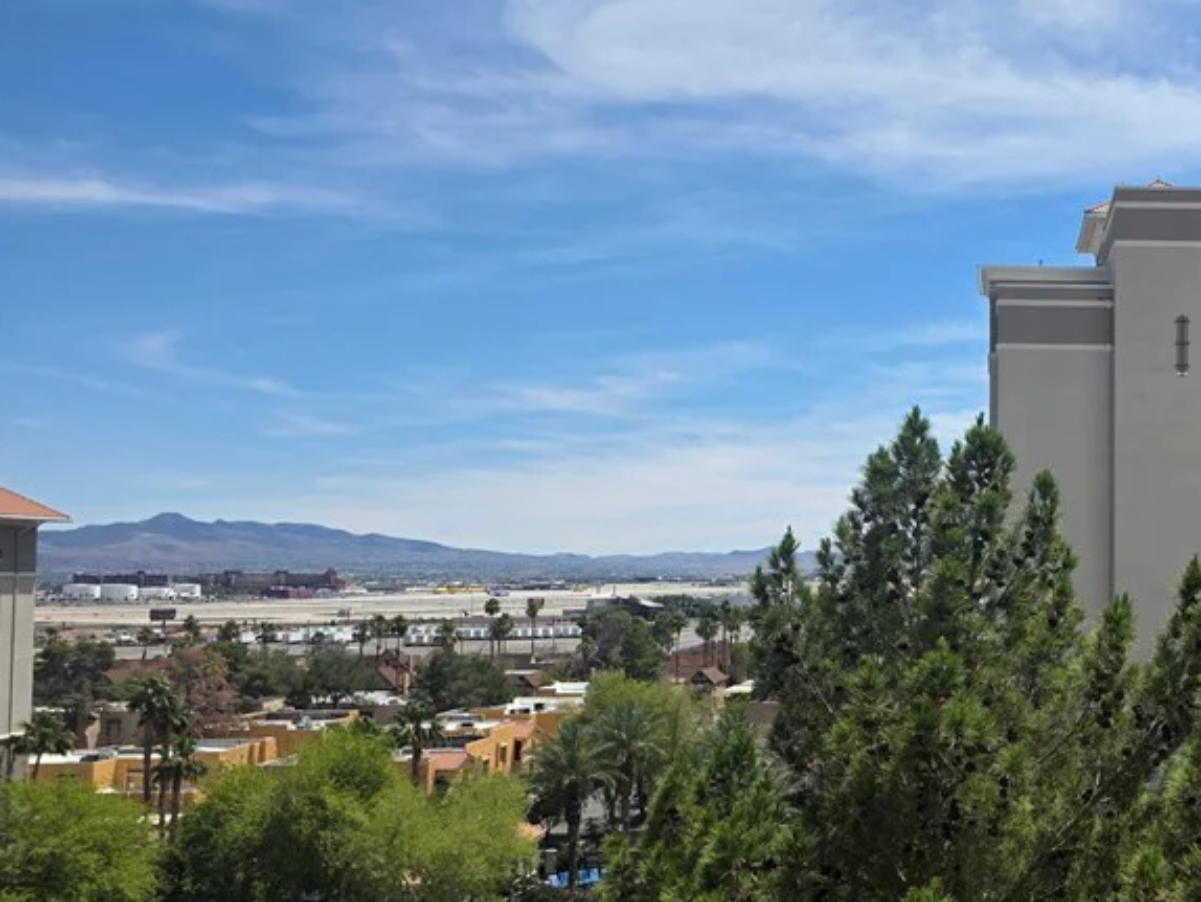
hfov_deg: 42.4
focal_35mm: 41
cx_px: 1057
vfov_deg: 35.1
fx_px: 1423
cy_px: 529
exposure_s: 1/7626
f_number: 1.7
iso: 80
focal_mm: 6.3
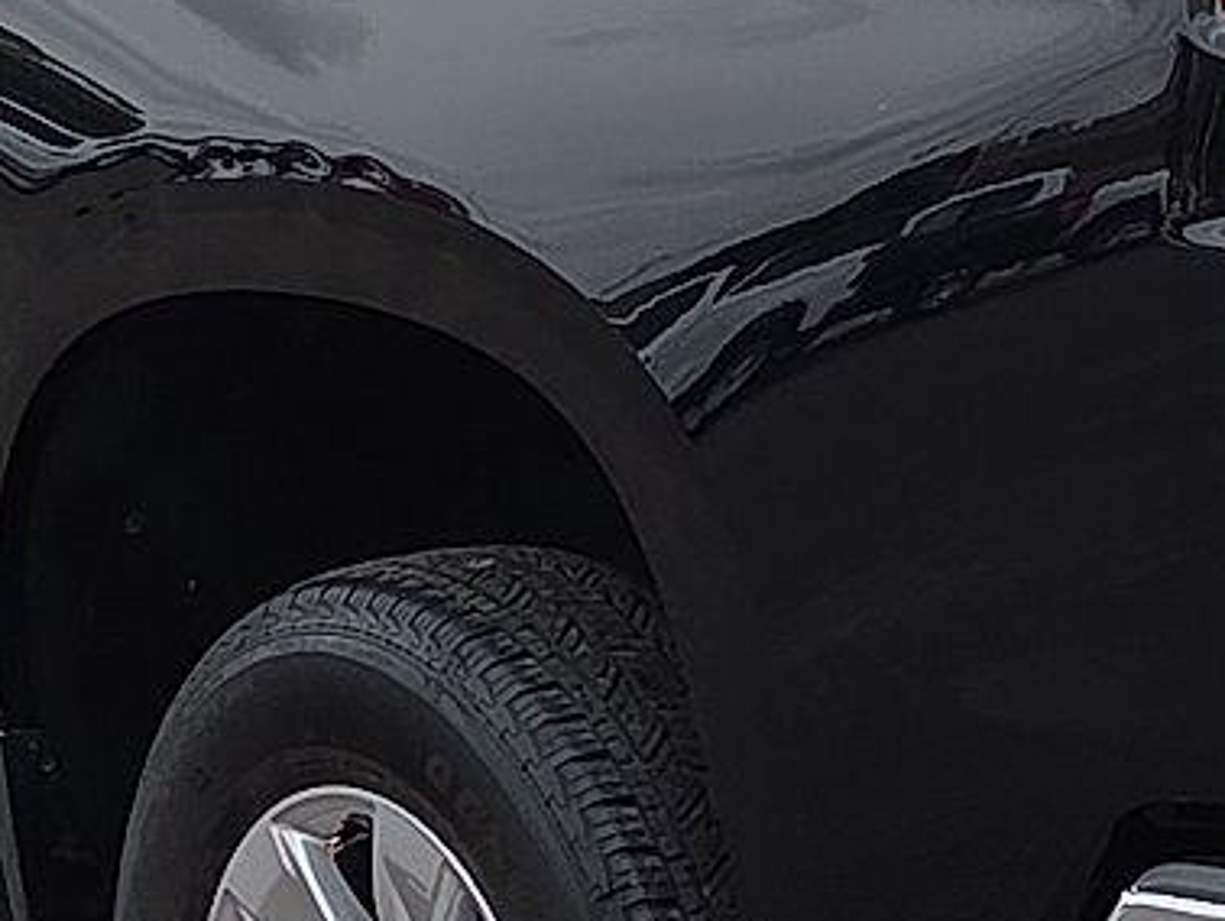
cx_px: 797
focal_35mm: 148
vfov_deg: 10.0
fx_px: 5241
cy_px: 191
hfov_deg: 13.3
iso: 76
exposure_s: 1/2000
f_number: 1.8
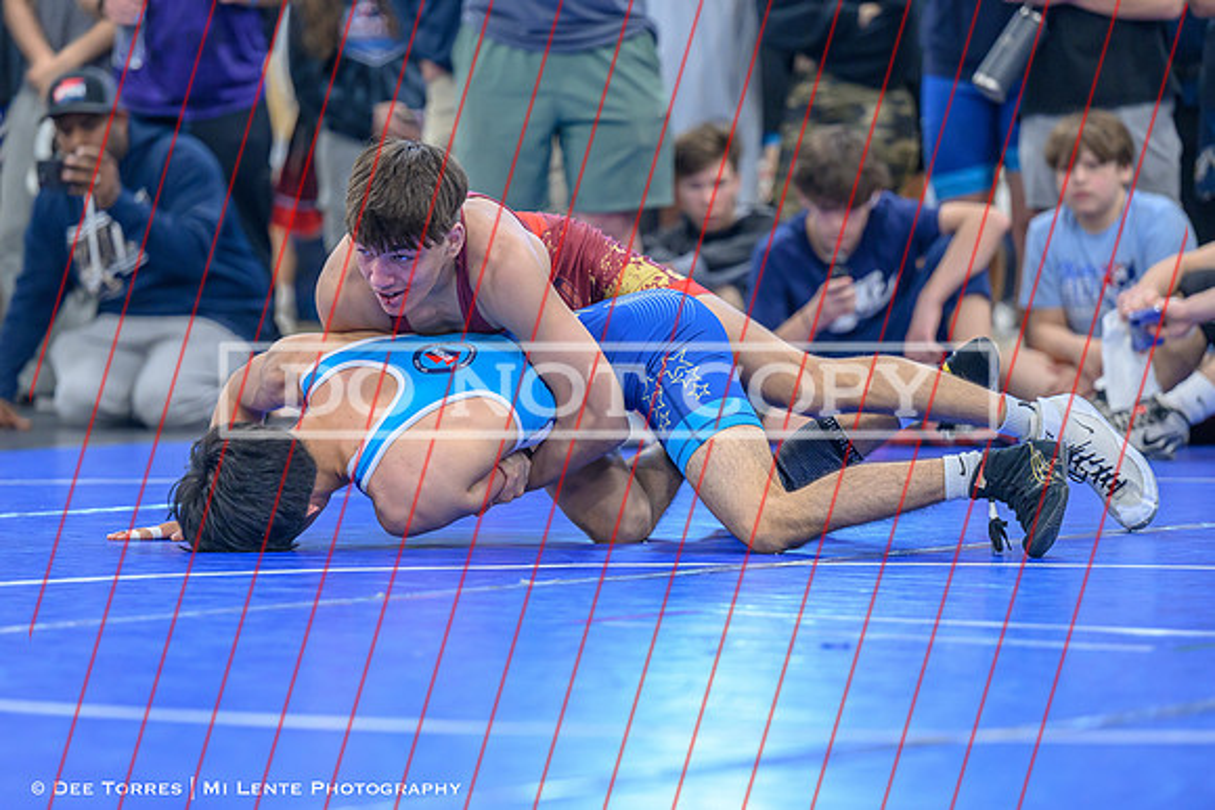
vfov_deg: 7.4
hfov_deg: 11.1
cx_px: 561
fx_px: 6236
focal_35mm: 185
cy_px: 414
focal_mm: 145
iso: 2500
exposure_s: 1/640
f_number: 2.8
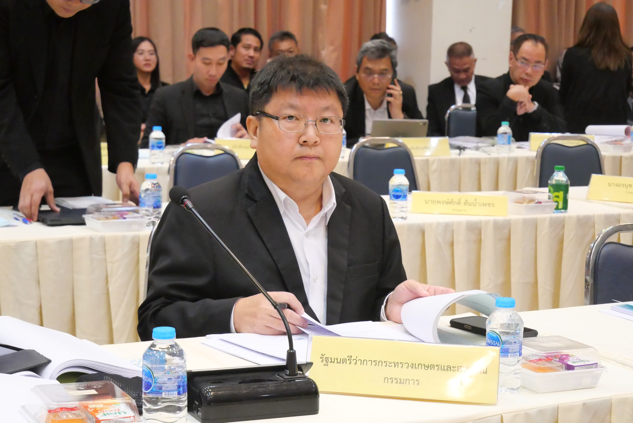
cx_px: 316
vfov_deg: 16.9
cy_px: 212
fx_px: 1425
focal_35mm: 81
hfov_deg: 25.0
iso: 5000
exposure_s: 1/160
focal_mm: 39
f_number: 5.6
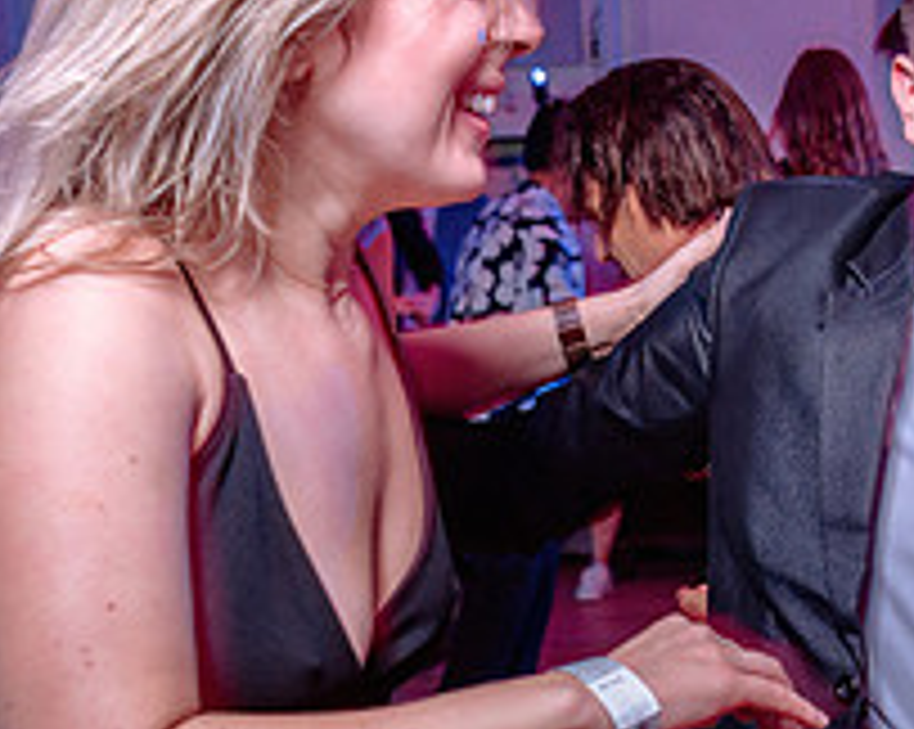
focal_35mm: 83
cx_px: 761
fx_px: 2243
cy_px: 471
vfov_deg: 18.4
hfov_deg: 22.6
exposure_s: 1/60
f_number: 3.5
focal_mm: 28
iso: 800
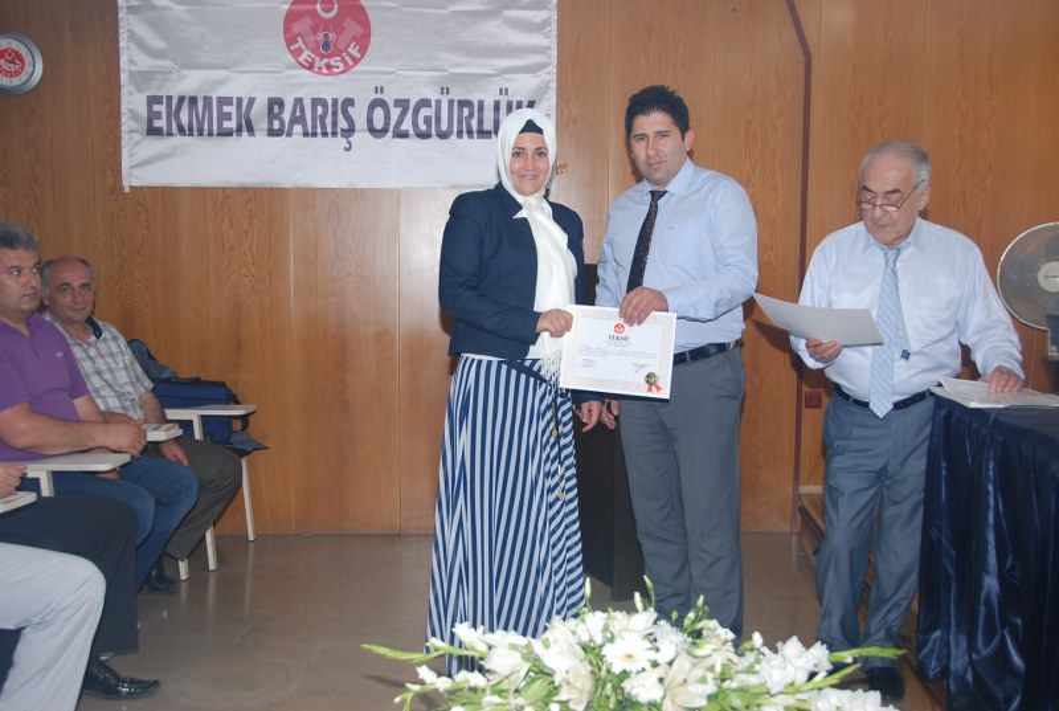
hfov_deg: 49.5
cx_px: 530
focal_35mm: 39
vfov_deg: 34.4
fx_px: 1150
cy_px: 356
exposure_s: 1/60
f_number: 4
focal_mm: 26
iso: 200
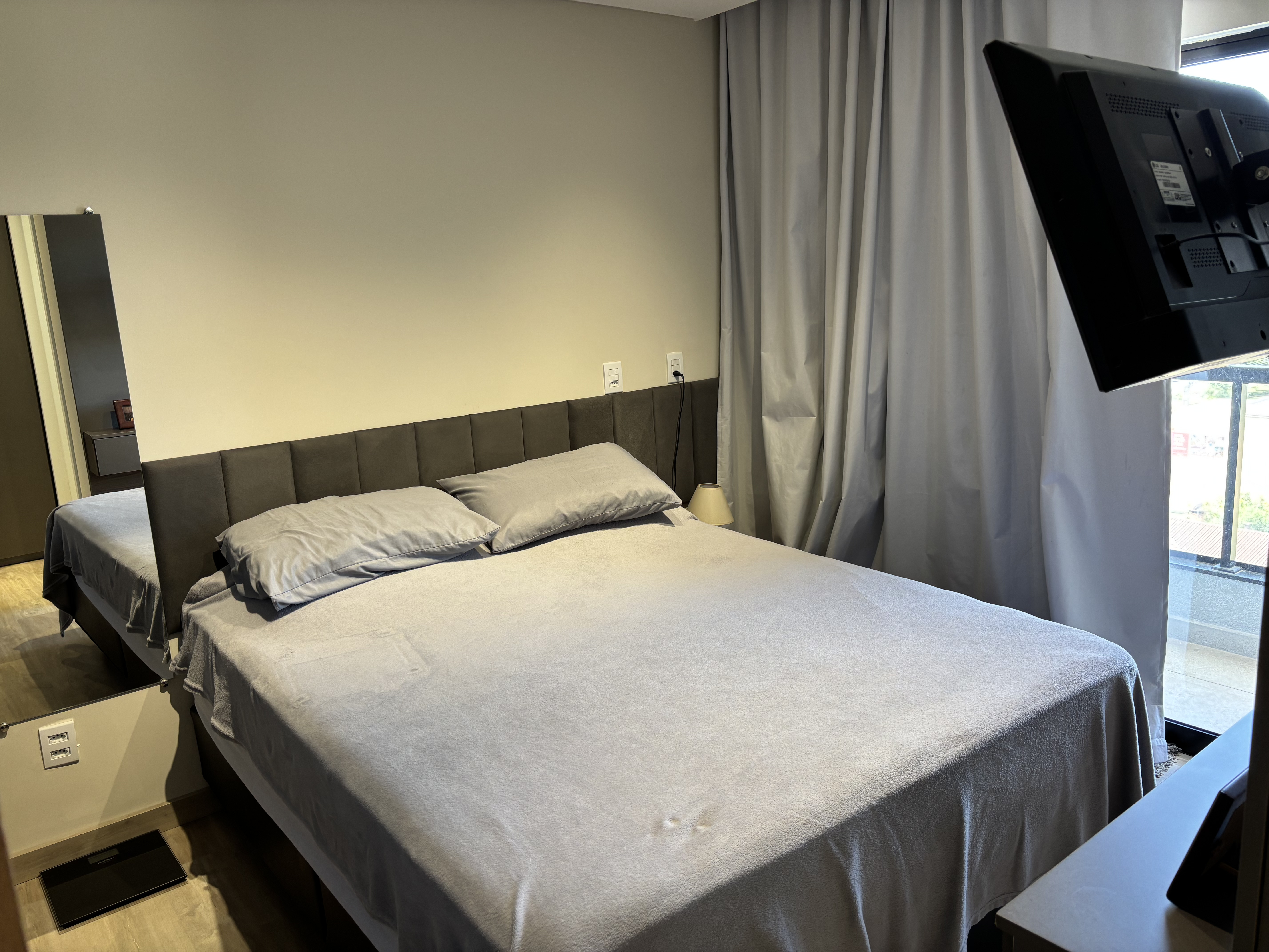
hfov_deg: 67.3
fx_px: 953
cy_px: 476
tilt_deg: -12.0
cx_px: 634
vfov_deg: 53.1
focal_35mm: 26
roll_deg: +3.3
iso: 80
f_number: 1.6
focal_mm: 5.96
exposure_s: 1/60
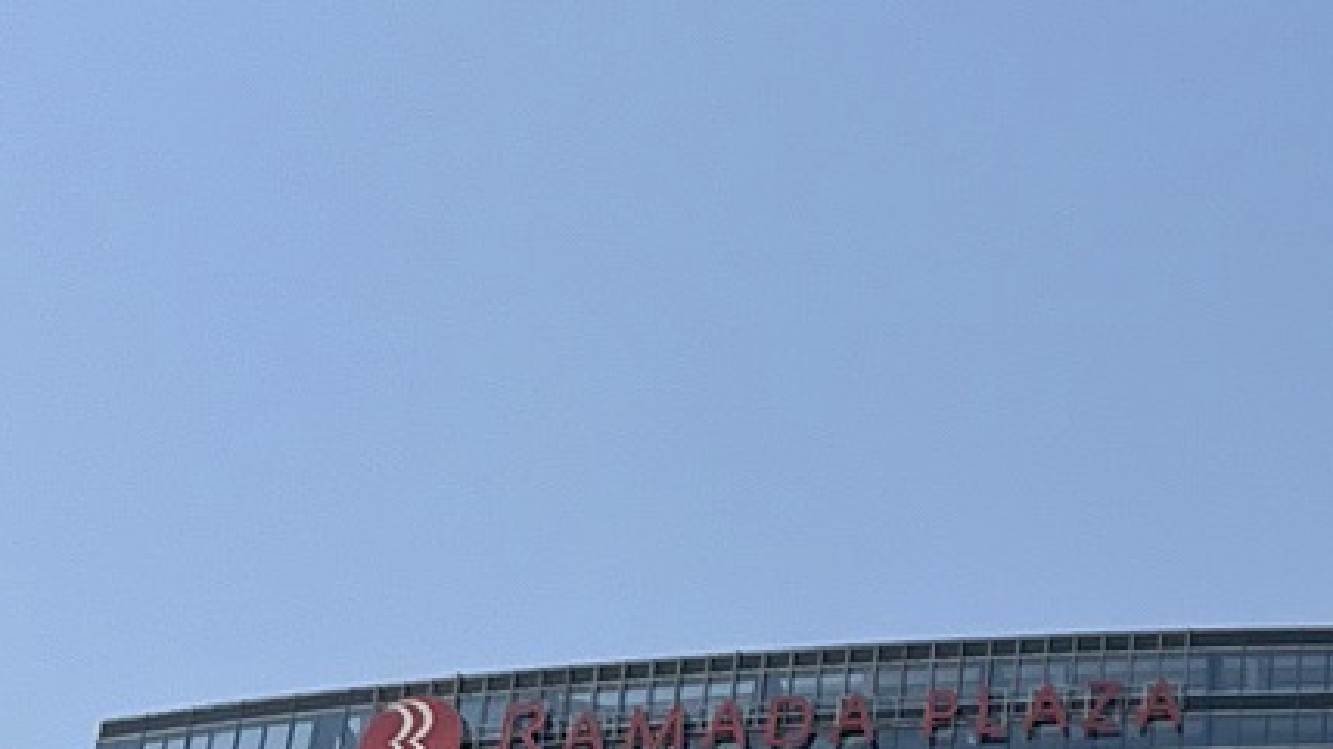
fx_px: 4664
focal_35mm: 132
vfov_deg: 9.0
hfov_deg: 14.8
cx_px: 2144
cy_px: -224
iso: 50
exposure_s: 1/6494
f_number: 1.6
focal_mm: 5.1
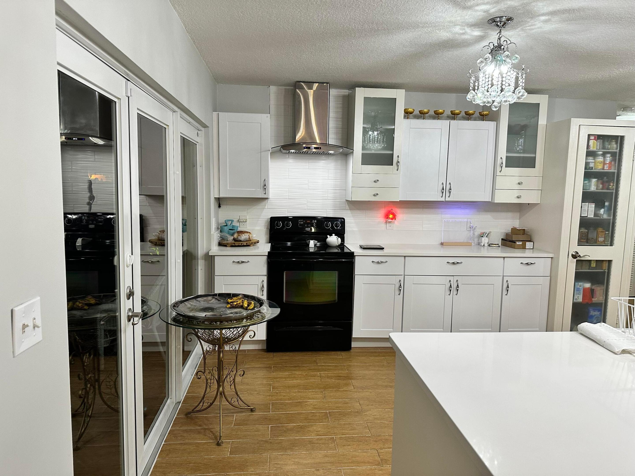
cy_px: 238
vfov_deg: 56.8
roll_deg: -1.3
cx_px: 318
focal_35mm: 24
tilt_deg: -6.5
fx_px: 440
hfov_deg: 71.6
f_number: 1.78
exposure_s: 1/60
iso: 250
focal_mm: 6.86
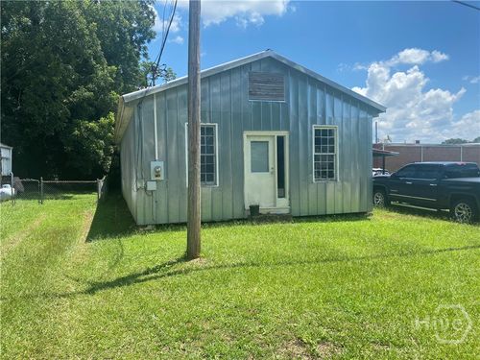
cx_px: 240
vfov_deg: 53.1
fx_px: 361
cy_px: 180
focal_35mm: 26
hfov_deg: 67.3
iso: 32
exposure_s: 1/1927
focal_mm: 4.25
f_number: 1.8
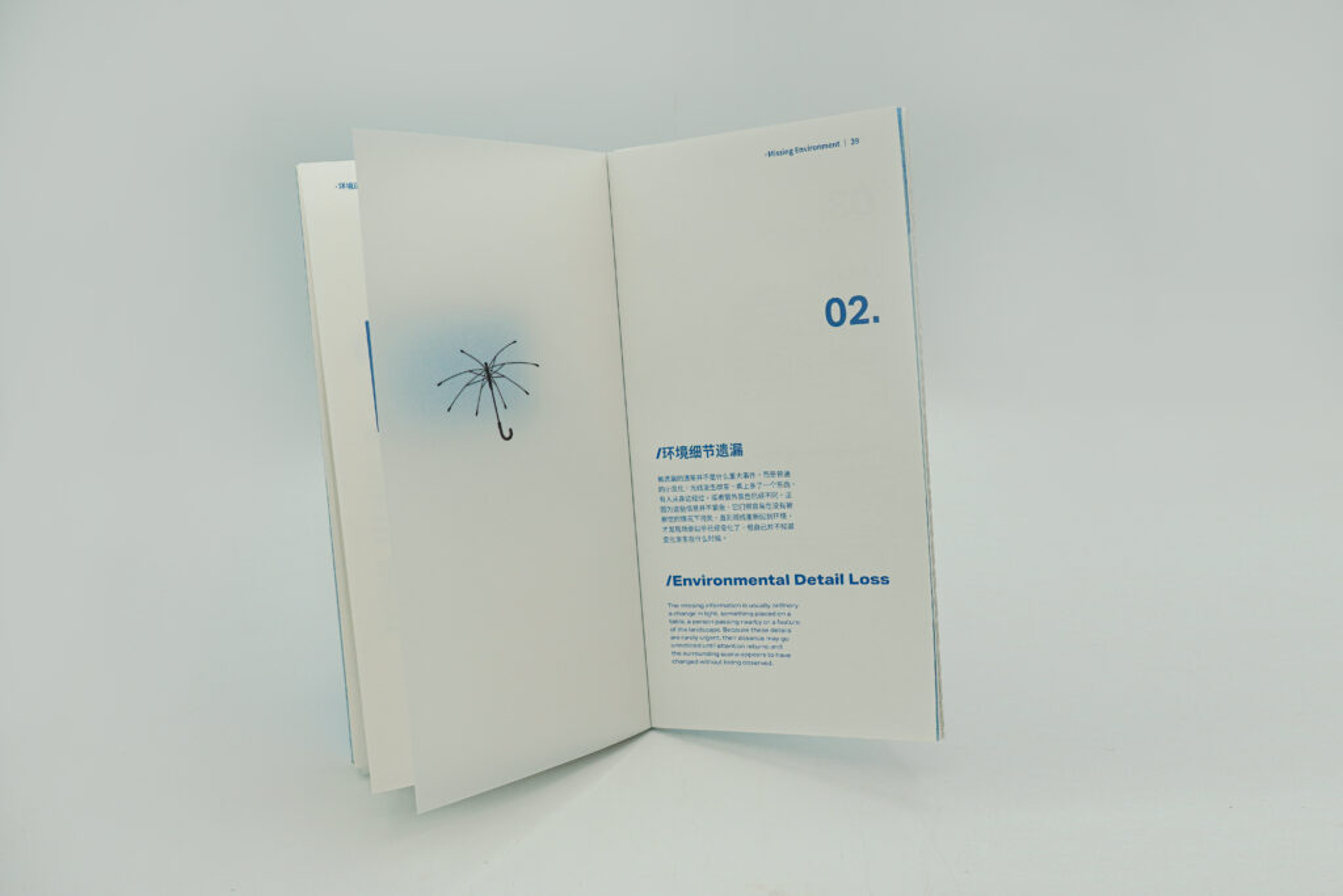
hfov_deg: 55.1
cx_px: 672
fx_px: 1287
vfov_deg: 38.4
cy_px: 448
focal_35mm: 34
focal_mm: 23
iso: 100
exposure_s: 1/250
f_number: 5
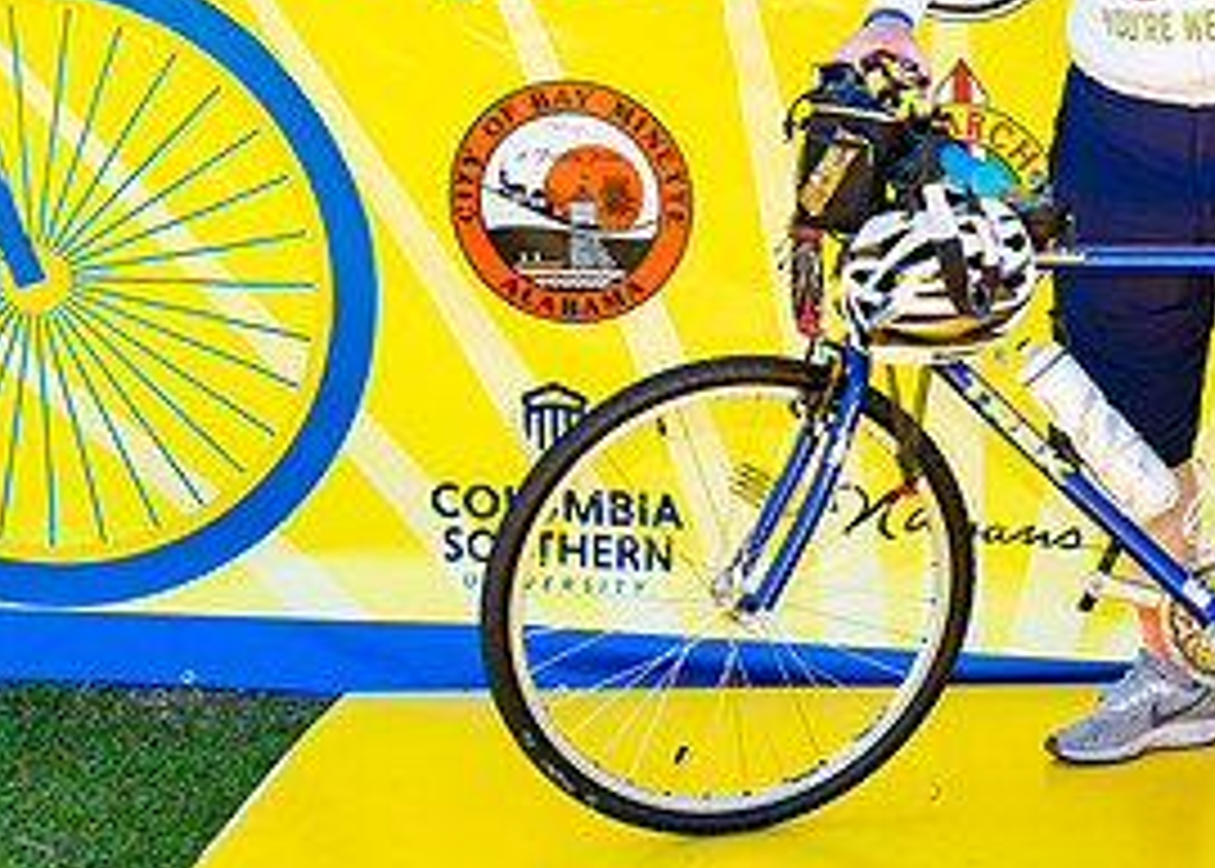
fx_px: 3314
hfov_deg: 20.4
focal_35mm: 96
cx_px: 1089
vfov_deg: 14.7
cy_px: 23
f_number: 2.8
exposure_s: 1/200
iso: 100
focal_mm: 38
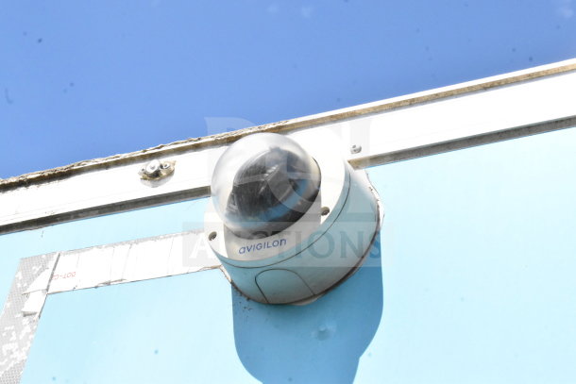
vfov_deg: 16.6
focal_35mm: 82
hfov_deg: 24.6
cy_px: 192
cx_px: 288
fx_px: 1320
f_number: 20
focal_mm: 55
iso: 6400
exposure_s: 1/1600
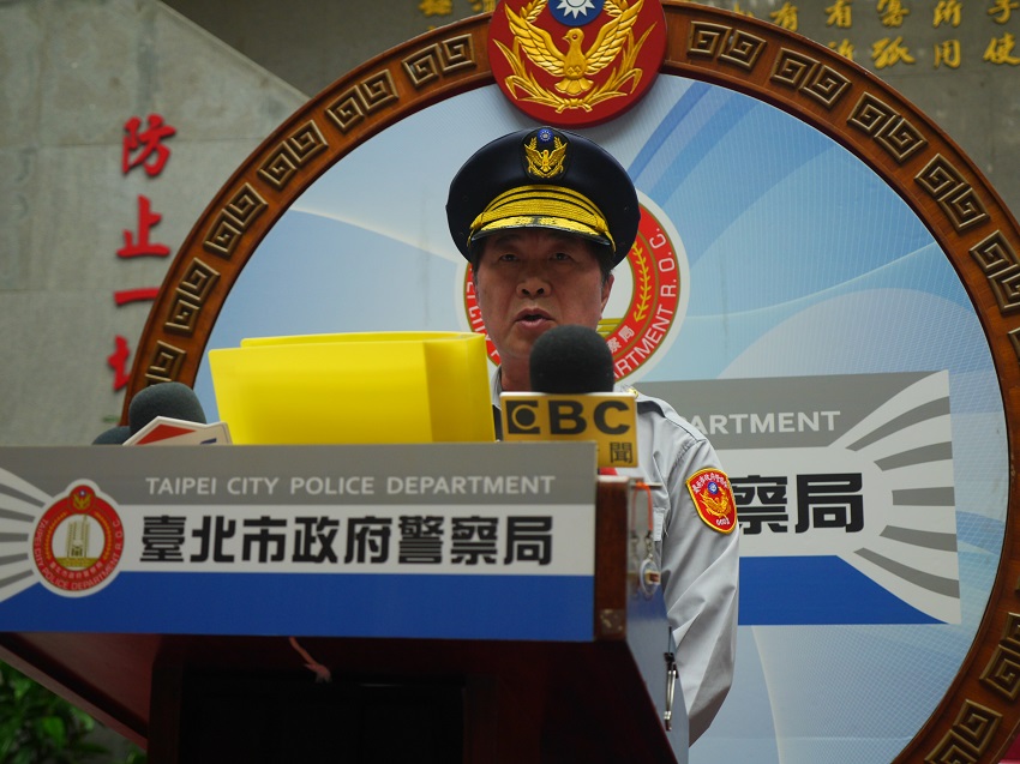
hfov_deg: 34.4
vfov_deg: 26.1
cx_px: 510
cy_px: 382
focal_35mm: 56
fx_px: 1650
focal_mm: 28
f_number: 2.8
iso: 500
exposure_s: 1/60
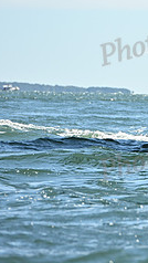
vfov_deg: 4.2
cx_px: 314
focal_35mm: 510
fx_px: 3556
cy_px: 79
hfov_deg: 2.4
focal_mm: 200
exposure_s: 1/2500
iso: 320
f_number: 5.6
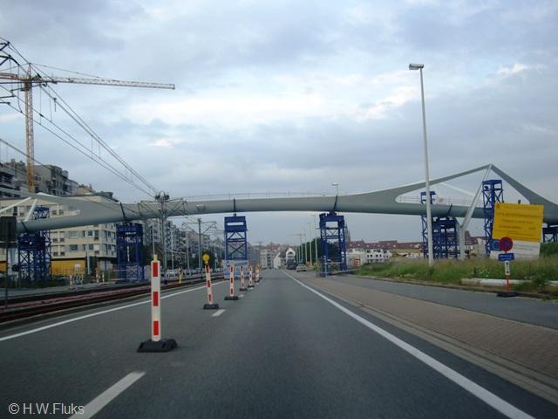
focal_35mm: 38
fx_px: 613
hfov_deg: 49.0
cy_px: 210
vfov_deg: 37.7
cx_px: 279
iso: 64
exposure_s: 1/160
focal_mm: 7.9
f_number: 2.8
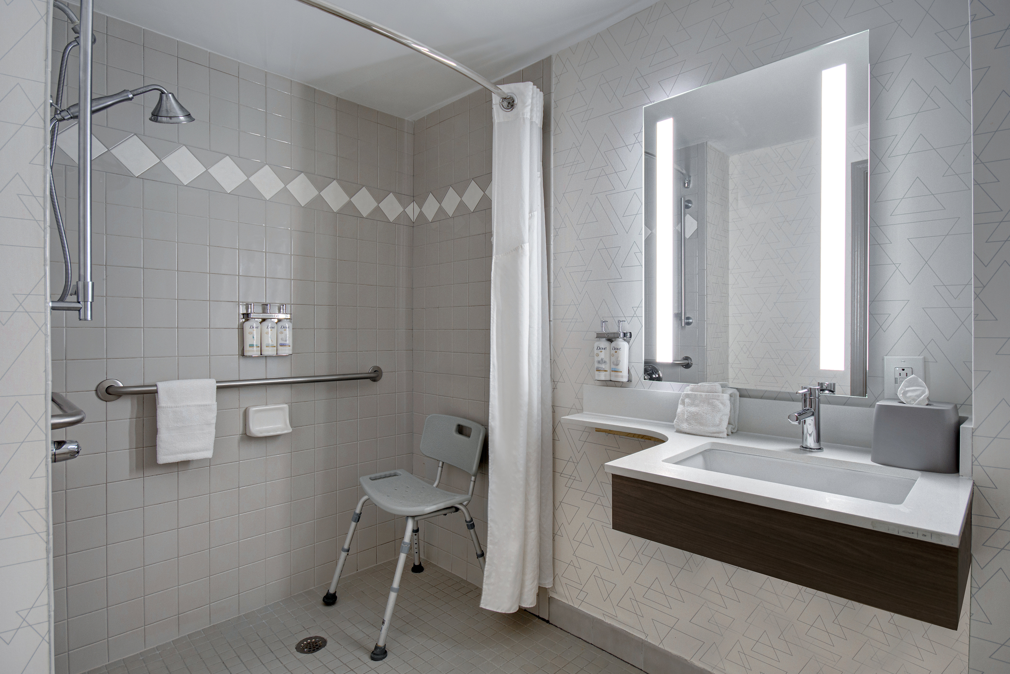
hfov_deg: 100.4
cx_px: 505
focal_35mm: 15
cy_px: 337
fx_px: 421
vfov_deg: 77.3
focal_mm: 10
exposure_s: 1/20
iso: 250
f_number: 7.1
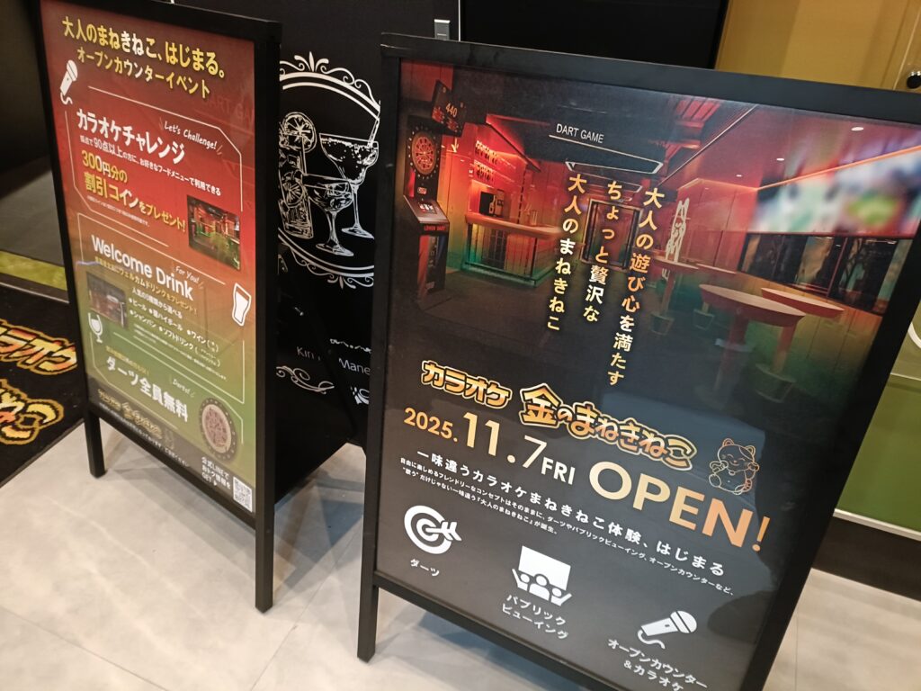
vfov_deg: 54.9
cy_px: 346
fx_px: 665
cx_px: 460
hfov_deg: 69.4
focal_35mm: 25
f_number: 1.7
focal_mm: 4.7
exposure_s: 1/25
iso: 1600
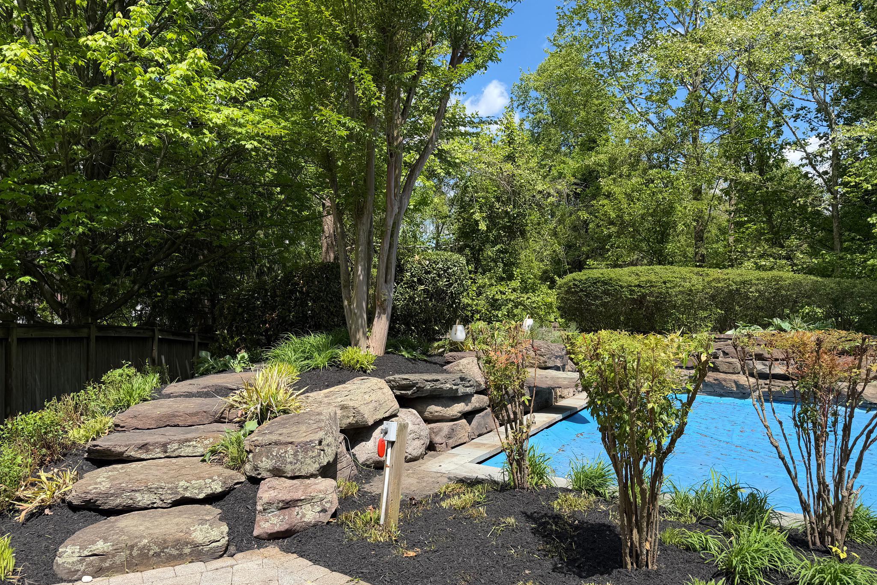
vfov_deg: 51.2
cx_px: 439
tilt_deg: -0.8
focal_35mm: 25
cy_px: 315
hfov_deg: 71.5
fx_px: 609
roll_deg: -0.2
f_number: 1.78
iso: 80
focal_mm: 6.76
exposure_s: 1/2801
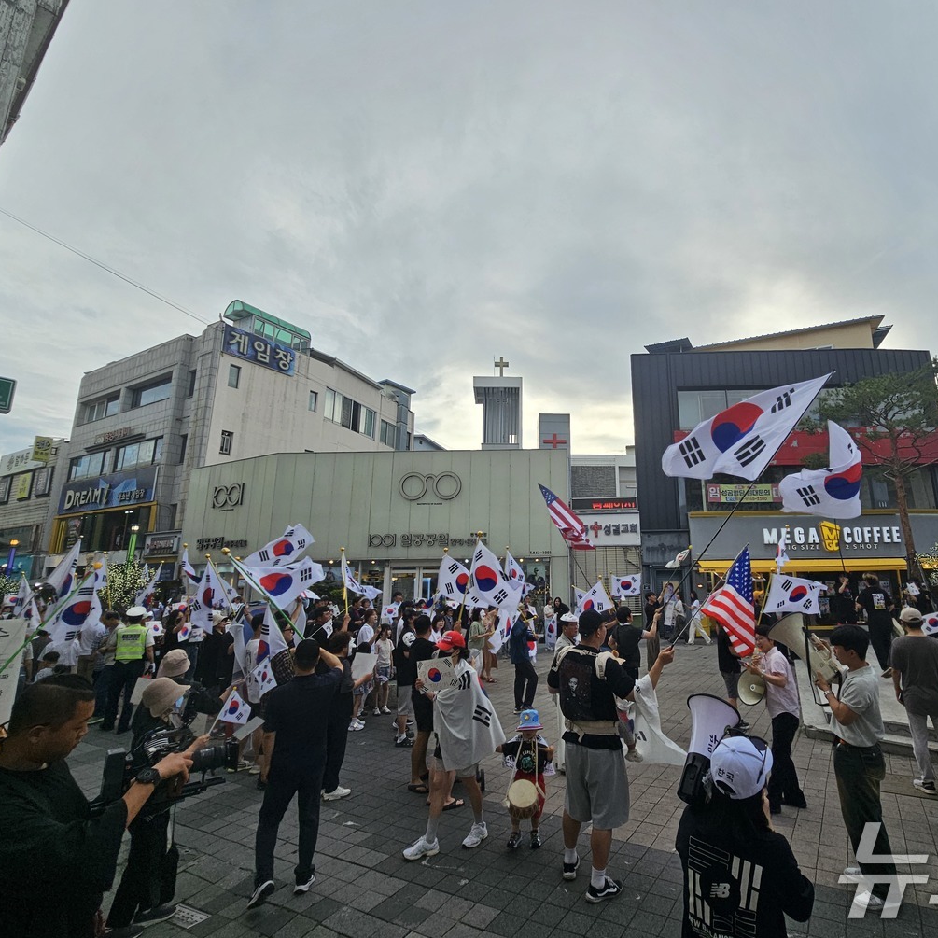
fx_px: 491
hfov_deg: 86.5
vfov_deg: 87.4
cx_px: 556
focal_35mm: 16
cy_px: 458
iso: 50
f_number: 2.2
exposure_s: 1/1189
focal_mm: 2.2
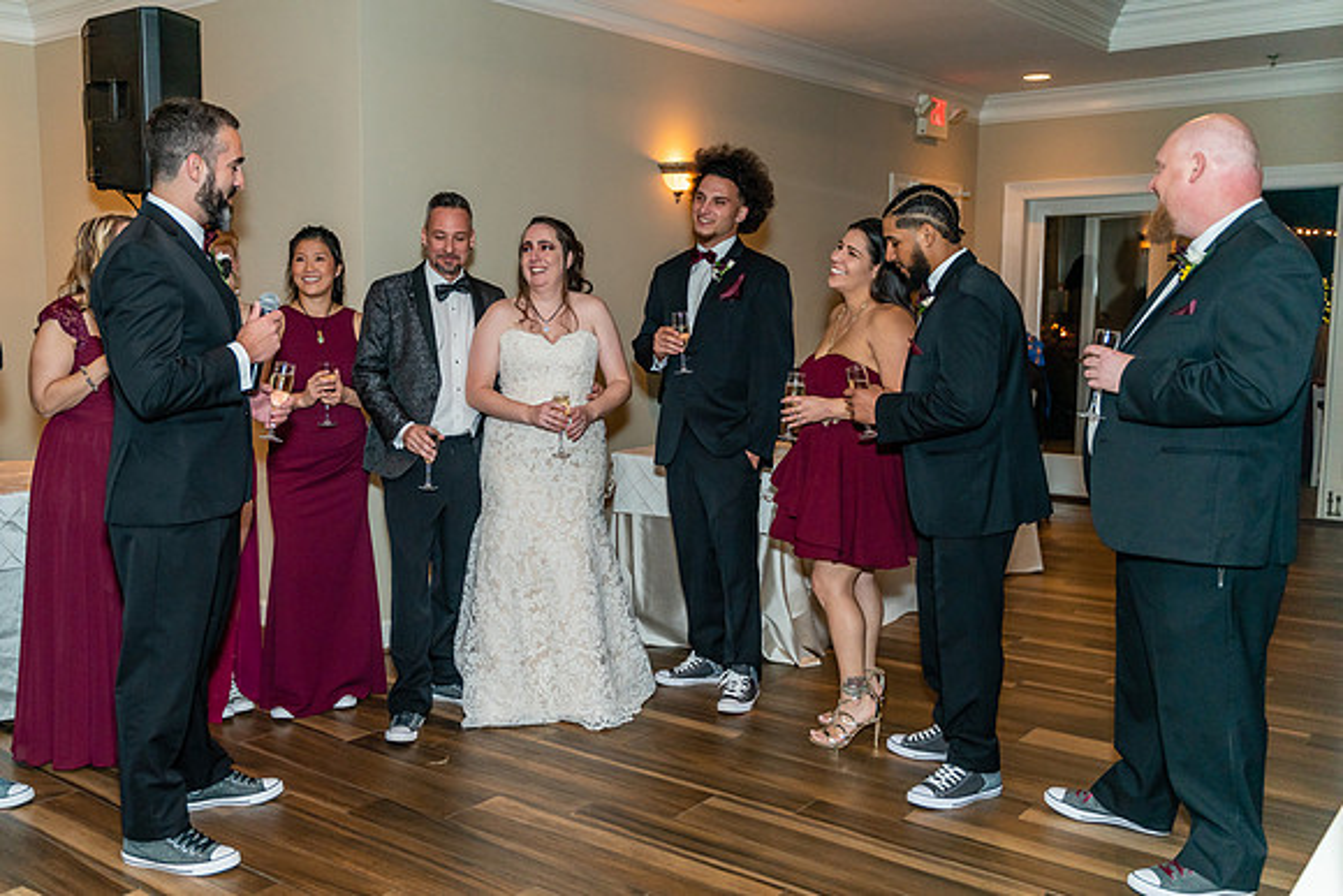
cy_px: 444
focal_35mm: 34
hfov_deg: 54.9
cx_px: 532
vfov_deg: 38.6
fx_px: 1280
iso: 1250
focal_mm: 28
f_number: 2.8
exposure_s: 1/160
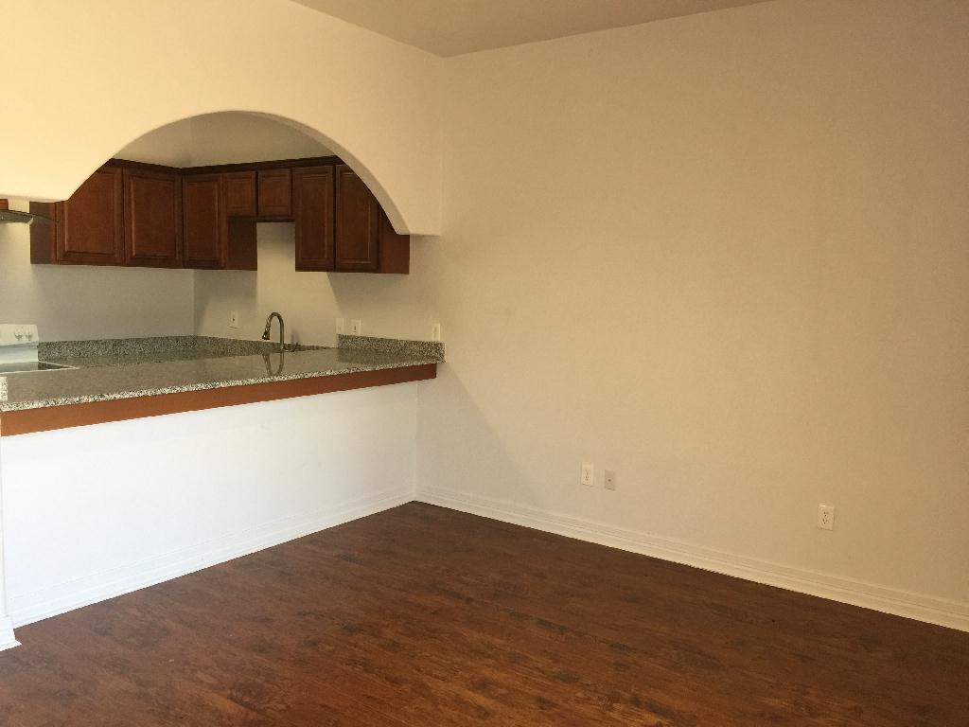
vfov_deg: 48.2
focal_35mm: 29
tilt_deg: -4.7
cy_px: 364
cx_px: 484
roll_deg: -2.1
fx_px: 812
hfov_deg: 61.7
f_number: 2.2
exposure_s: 1/30
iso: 40
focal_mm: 4.15
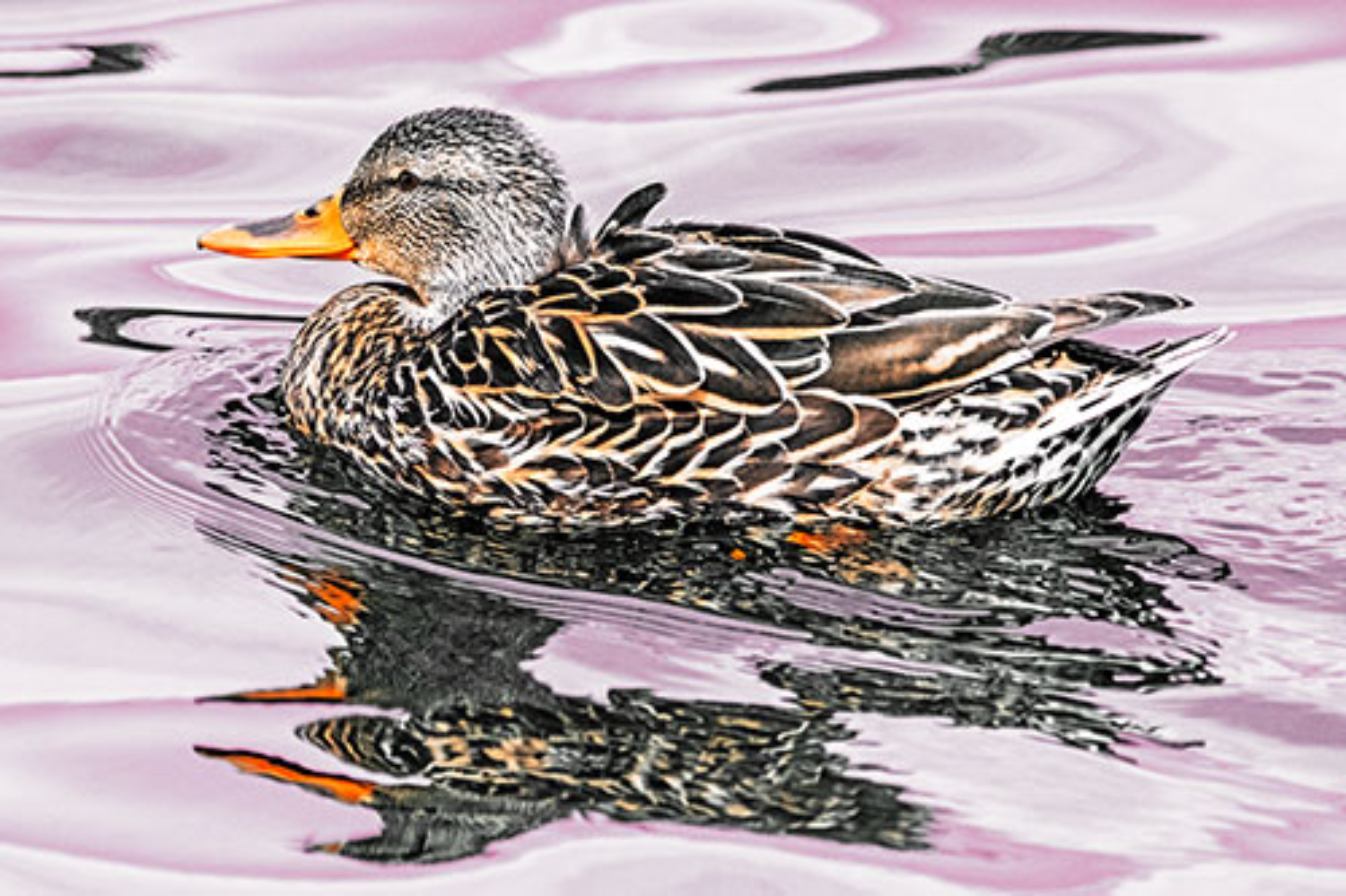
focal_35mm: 750
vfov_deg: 1.8
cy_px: 448
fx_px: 28031
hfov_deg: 2.8
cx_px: 673
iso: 3200
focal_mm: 750
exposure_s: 1/3200
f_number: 12
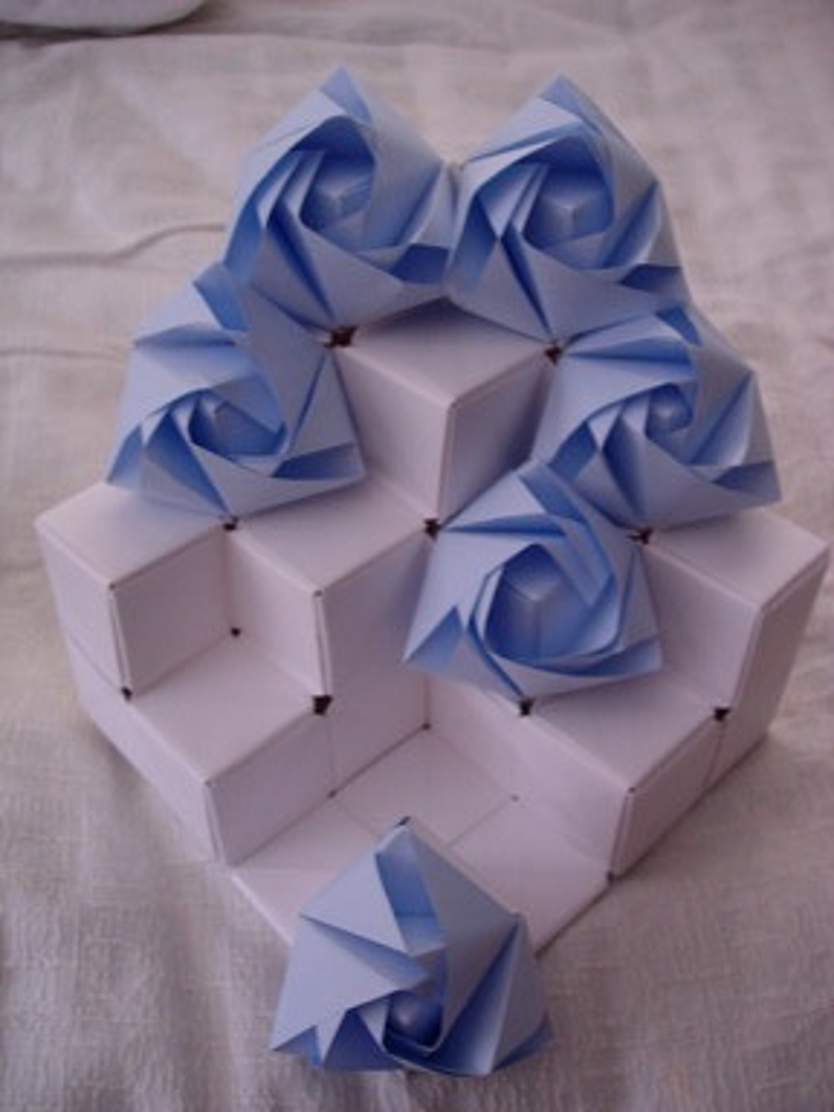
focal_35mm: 38
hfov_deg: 37.7
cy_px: 556
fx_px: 1221
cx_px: 417
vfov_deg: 49.0
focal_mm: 7.8
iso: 200
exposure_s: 1/19
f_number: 2.8
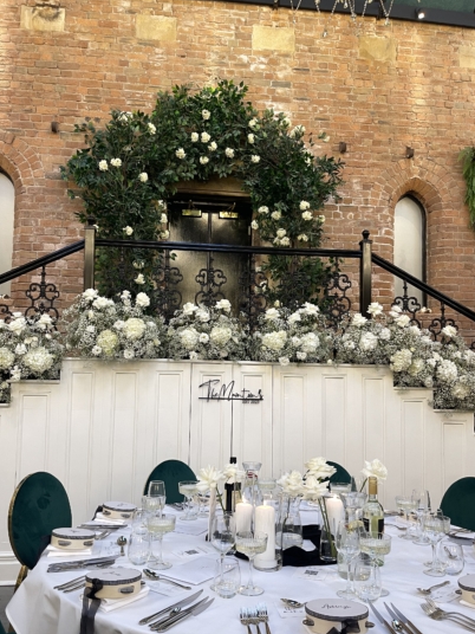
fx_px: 512
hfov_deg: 49.7
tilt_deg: +3.5
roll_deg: +0.0
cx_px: 228
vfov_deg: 63.3
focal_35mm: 28
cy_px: 350
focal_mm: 5.1
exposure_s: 1/50
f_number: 1.6
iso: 80
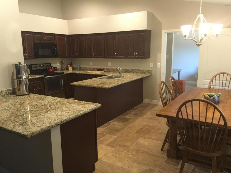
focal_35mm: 29
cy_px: 86
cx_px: 116
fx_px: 194
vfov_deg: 48.2
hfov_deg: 61.7
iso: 125
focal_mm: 4.15
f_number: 2.2
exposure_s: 1/15
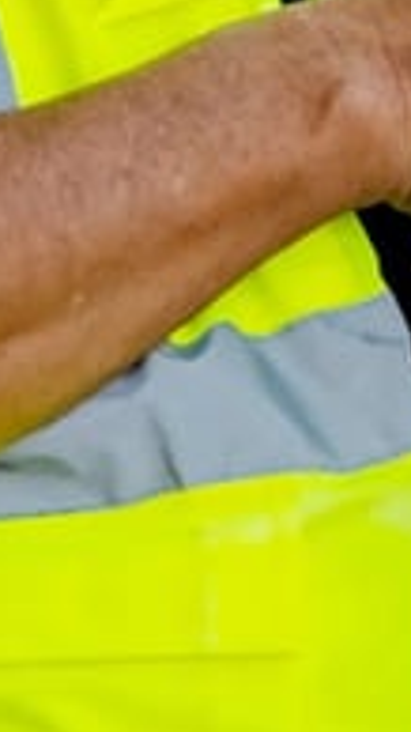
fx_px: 25480
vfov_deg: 1.6
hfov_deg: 0.9
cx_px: 1093
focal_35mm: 1314
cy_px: -515
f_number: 5.6
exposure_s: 1/250
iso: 500
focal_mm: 135
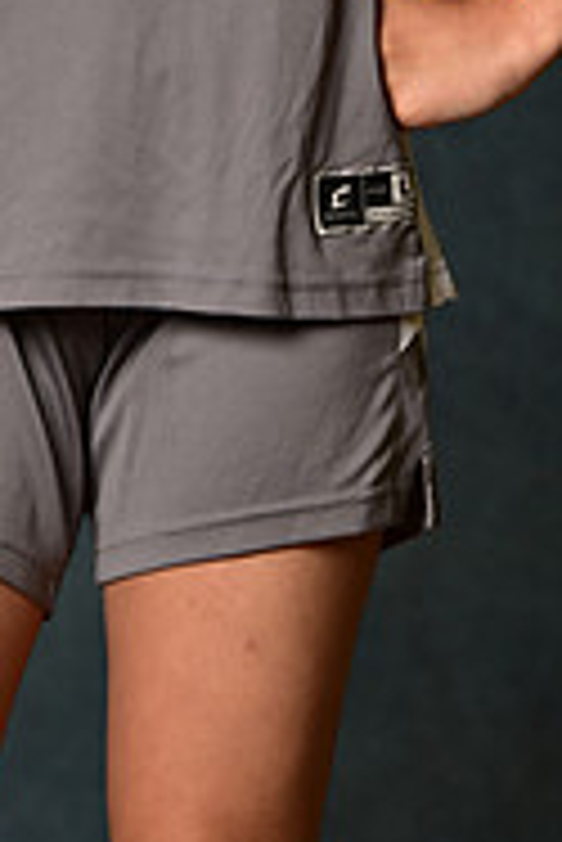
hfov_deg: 3.6
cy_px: -378
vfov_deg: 5.3
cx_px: 70
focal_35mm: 387
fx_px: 9045
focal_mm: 125
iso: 200
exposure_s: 1/160
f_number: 4.5
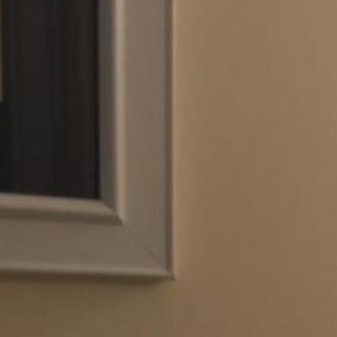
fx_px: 1278
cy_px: 518
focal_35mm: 116
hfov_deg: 12.8
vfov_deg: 14.0
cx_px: 712
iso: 64
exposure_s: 1/30
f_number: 2.4
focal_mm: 3.3
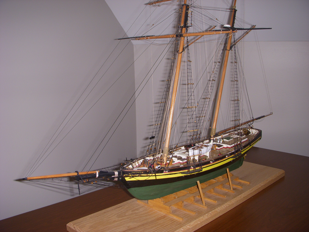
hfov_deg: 49.0
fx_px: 339
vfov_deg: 37.7
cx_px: 154
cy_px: 116
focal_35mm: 38
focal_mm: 6.3
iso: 100
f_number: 3.3
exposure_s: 1/30
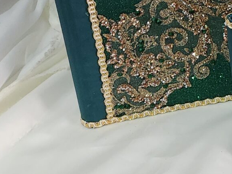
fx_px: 684
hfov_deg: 15.3
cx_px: 472
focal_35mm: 102
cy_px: -106
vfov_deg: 13.5
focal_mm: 5.4
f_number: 1.8
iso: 640
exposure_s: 1/120
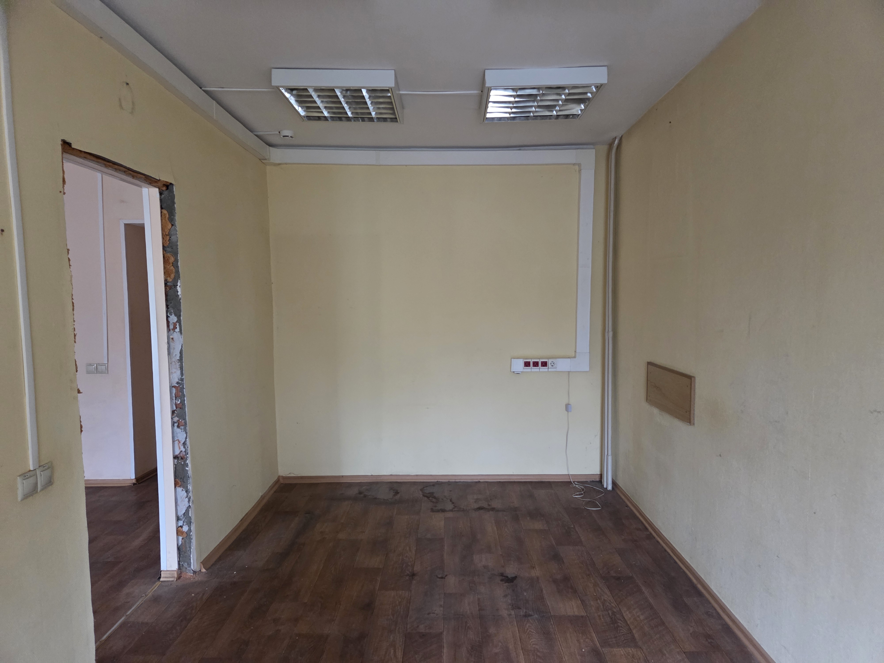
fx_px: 587
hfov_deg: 73.9
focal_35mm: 23
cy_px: 332
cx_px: 442
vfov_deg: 58.9
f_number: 1.8
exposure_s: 1/100
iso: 1250
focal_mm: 5.4
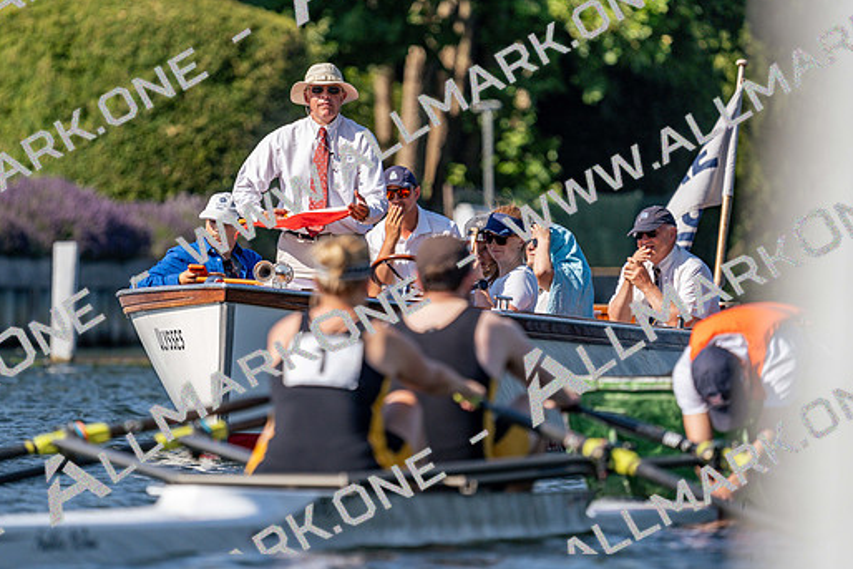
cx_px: 382
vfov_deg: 2.4
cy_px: 270
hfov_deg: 3.7
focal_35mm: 564
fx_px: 13367
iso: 250
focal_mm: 500
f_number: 6.3
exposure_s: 1/1600
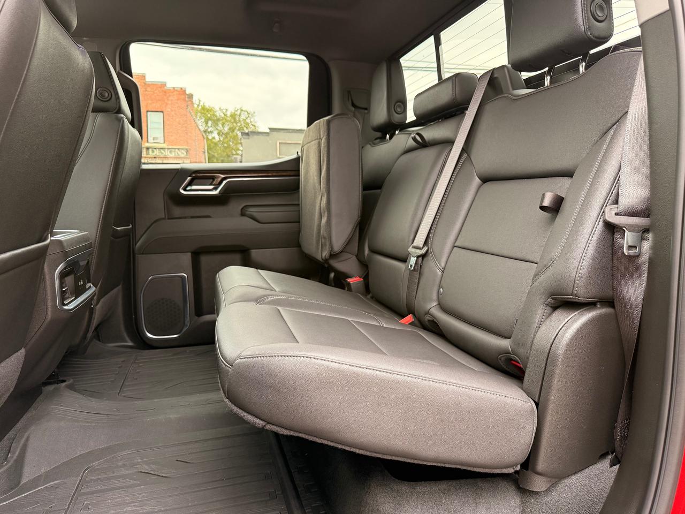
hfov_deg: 71.6
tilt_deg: -4.8
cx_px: 342
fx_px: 475
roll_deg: -0.5
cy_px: 257
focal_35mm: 24
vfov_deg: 56.8
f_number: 1.78
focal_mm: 6.76
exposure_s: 1/169
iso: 200
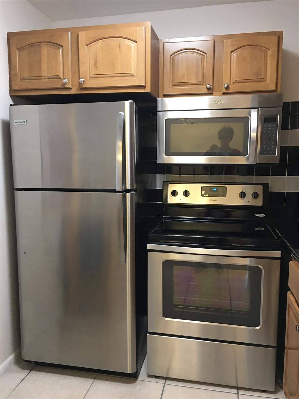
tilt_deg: -5.0
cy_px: 200
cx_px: 150
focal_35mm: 29
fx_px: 334
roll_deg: +1.3
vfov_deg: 61.7
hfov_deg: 48.2
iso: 64
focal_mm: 4.15
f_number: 2.2
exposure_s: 1/15
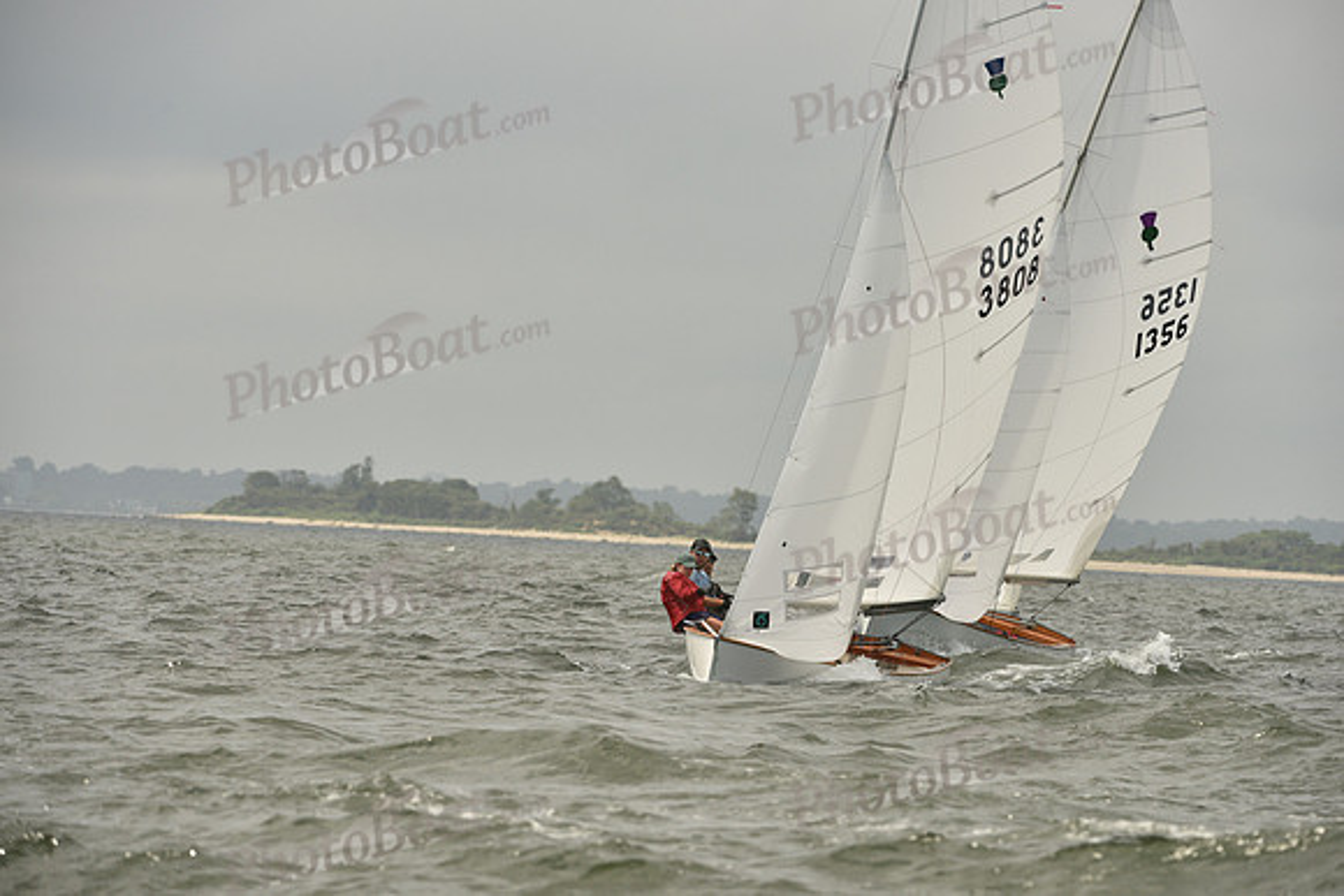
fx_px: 10082
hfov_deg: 7.6
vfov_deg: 5.1
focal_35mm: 270
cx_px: 672
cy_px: 448
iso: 320
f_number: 7.1
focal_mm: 270
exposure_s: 1/1600
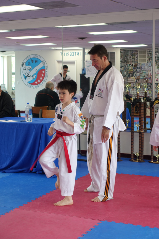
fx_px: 464
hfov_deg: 19.5
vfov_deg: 28.8
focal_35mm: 70
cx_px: 80
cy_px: 120
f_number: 2.8
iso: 200
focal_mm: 25.7
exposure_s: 1/80
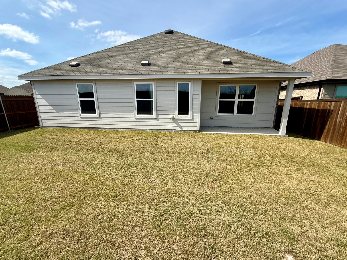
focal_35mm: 15
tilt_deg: -13.8
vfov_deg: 81.7
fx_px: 150
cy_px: 135
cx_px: 176
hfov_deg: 98.2
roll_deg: +0.0
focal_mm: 2.22
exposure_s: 1/1795
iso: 50
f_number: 2.2
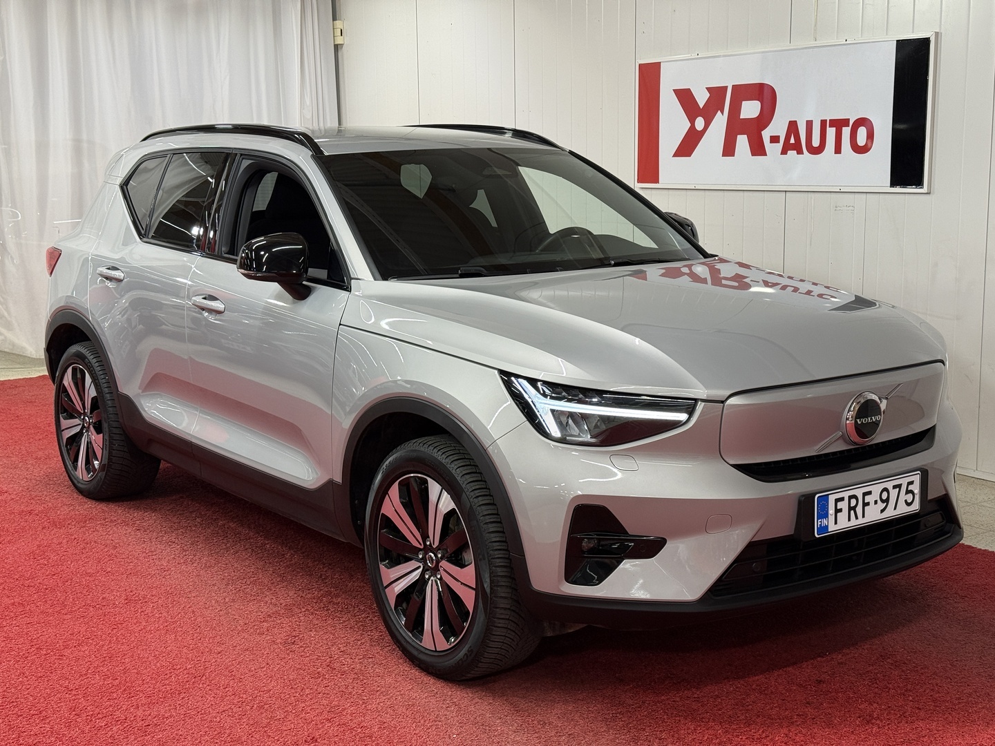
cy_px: 373
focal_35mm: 48
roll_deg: +0.6
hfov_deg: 39.7
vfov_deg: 30.3
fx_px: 1380
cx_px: 498
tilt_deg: -8.7
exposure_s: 1/117
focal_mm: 6.76
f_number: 1.78
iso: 100
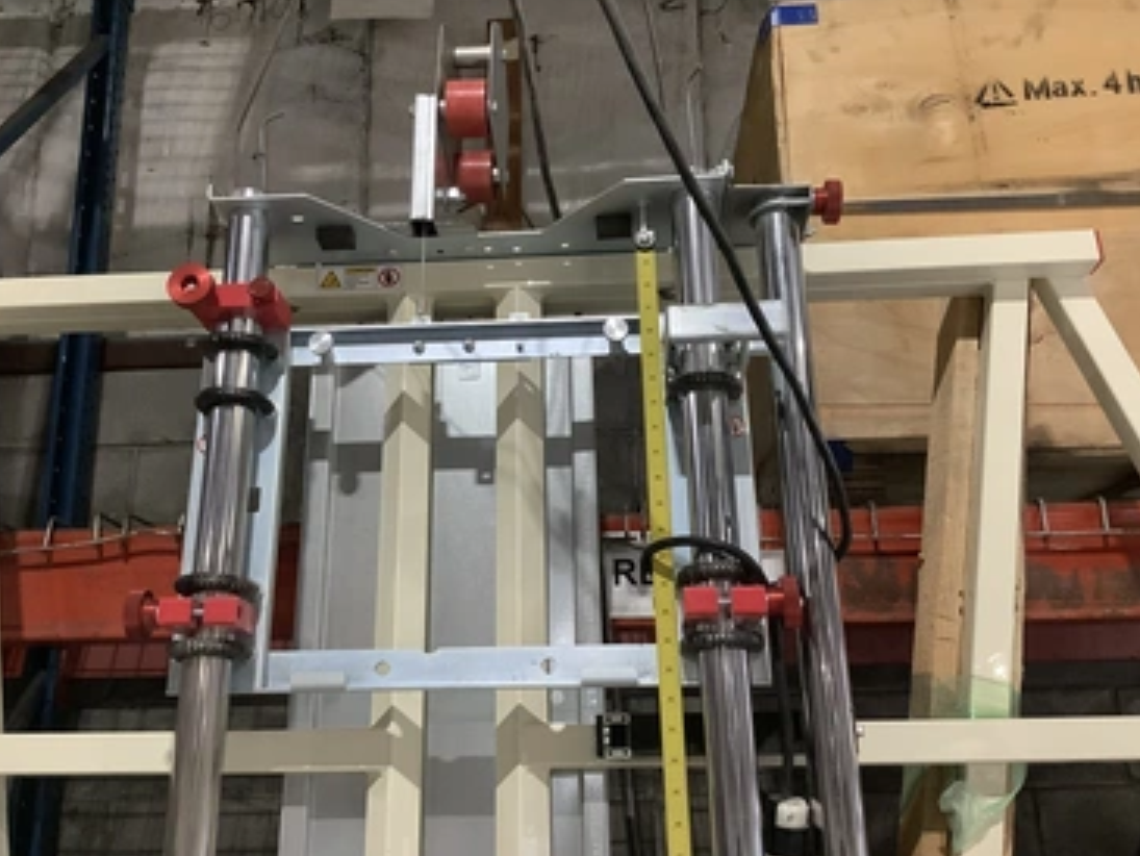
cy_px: 394
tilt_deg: +14.4
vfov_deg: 41.8
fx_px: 1120
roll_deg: +1.2
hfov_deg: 53.9
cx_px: 528
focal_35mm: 34
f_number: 2.4
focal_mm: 3.3
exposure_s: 1/60
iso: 400
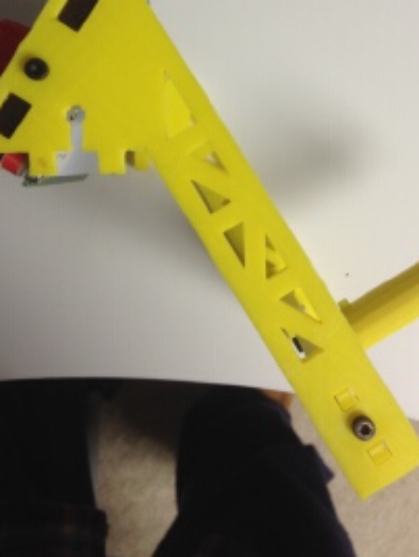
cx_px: 234
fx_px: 790
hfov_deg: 29.7
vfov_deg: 38.1
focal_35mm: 49
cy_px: 151
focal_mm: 4.12
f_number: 2.4
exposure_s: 1/20
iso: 50
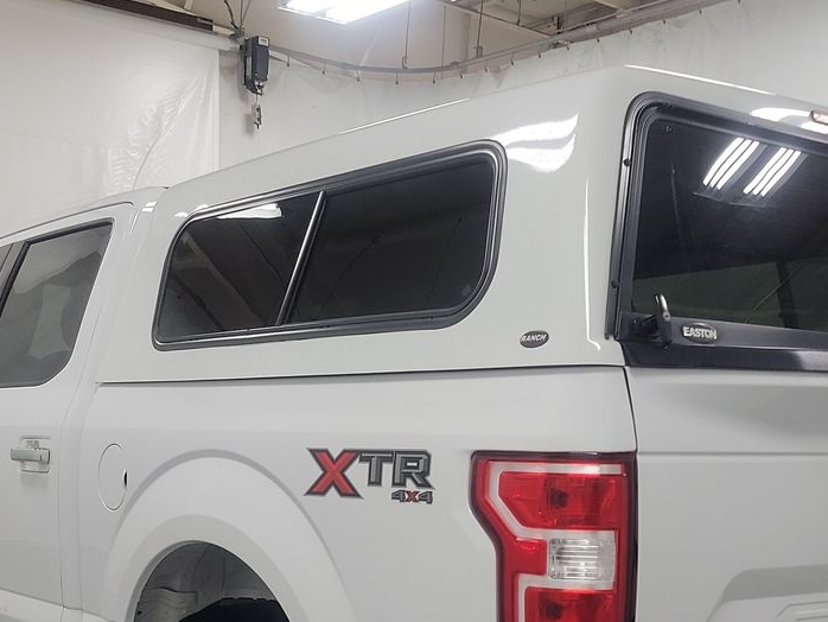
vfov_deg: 25.7
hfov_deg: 34.9
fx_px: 1316
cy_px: 563
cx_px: 470
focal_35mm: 55
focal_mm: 6.7
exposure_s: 1/59
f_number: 1.8
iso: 156
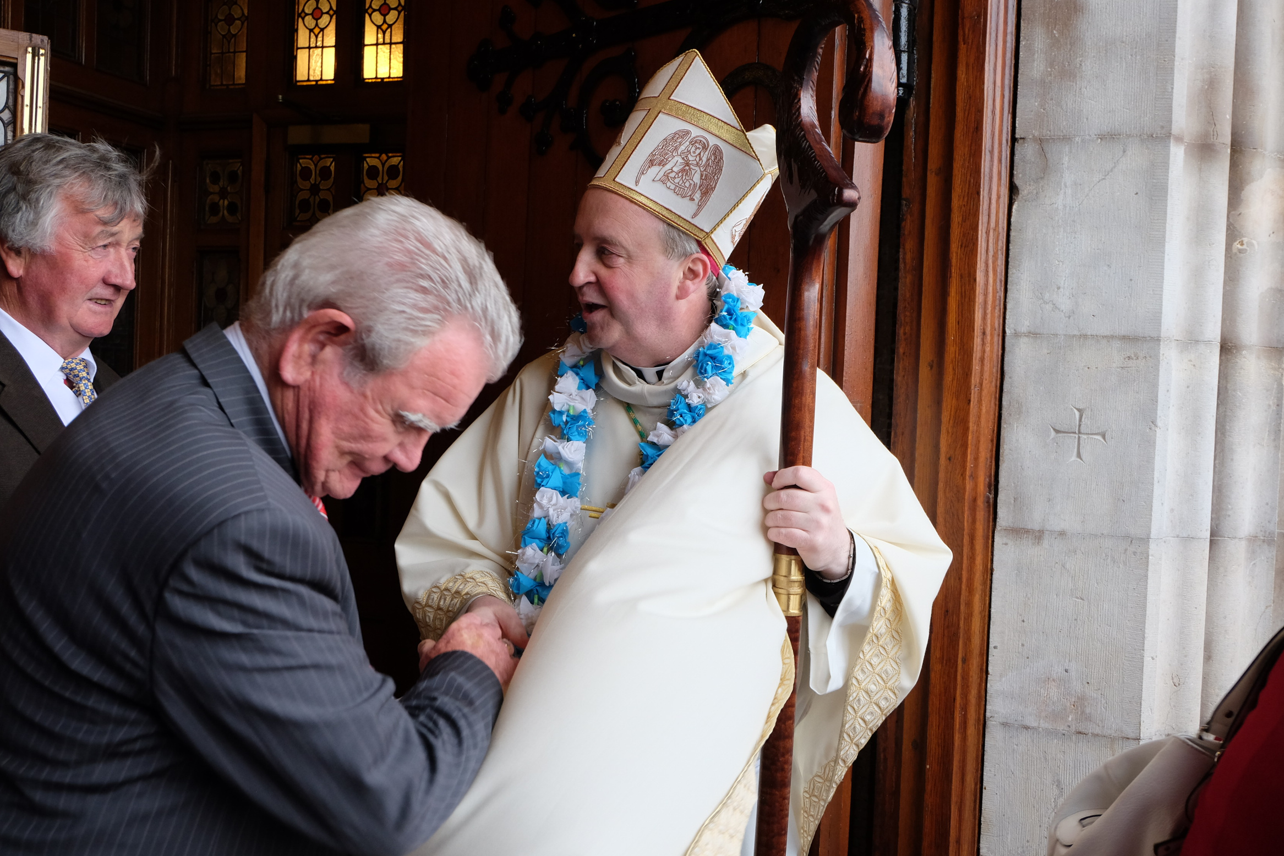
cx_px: 652
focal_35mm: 36
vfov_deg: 36.9
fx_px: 1284
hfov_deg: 53.1
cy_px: 422
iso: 800
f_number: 5
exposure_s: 1/100
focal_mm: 23.2
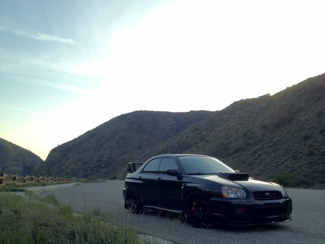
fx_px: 329
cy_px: 122
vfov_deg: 40.7
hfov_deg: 52.6
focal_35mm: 35
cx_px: 162
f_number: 2.4
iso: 64
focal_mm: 4.3
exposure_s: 1/184
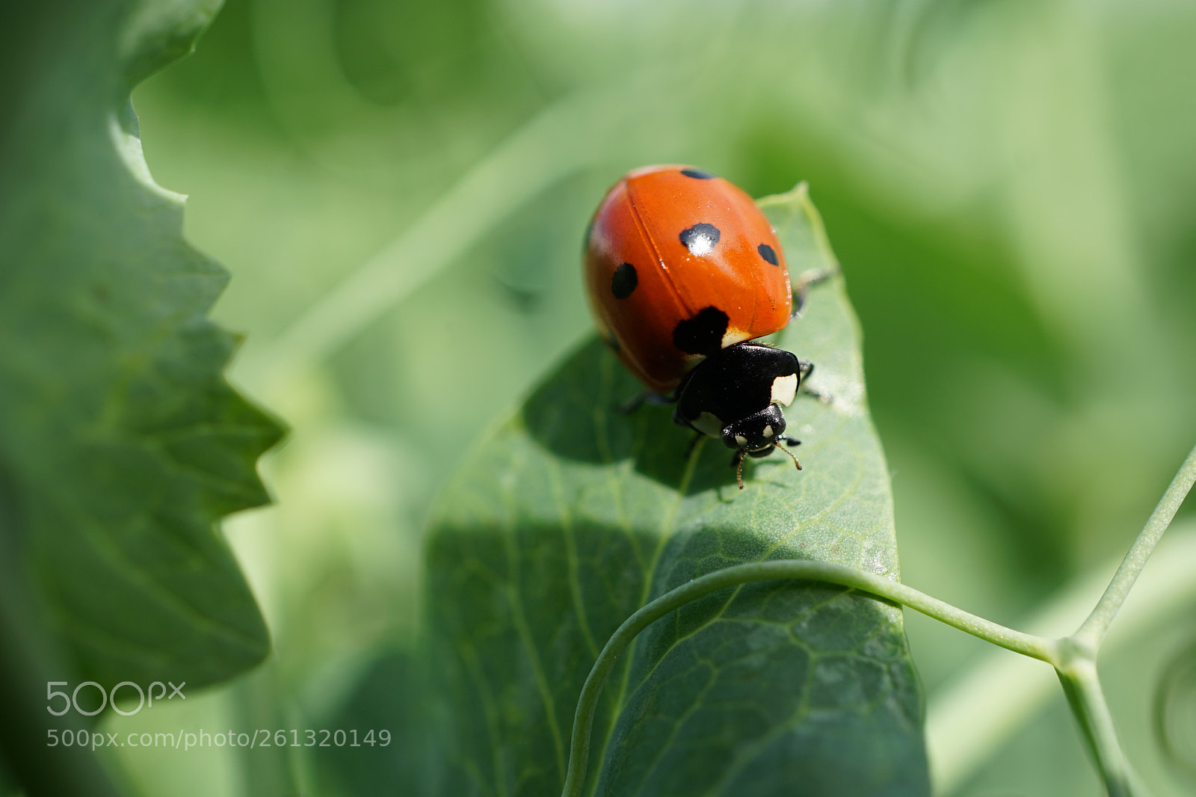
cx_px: 598
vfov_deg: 29.9
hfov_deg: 43.6
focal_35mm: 45
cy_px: 398
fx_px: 1495
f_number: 5.6
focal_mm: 30
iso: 100
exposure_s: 1/250
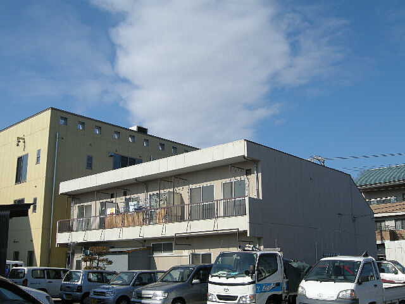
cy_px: 152
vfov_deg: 36.0
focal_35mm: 40
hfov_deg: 46.8
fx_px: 468
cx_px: 202
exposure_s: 1/338
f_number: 6.4
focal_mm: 8.5
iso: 64
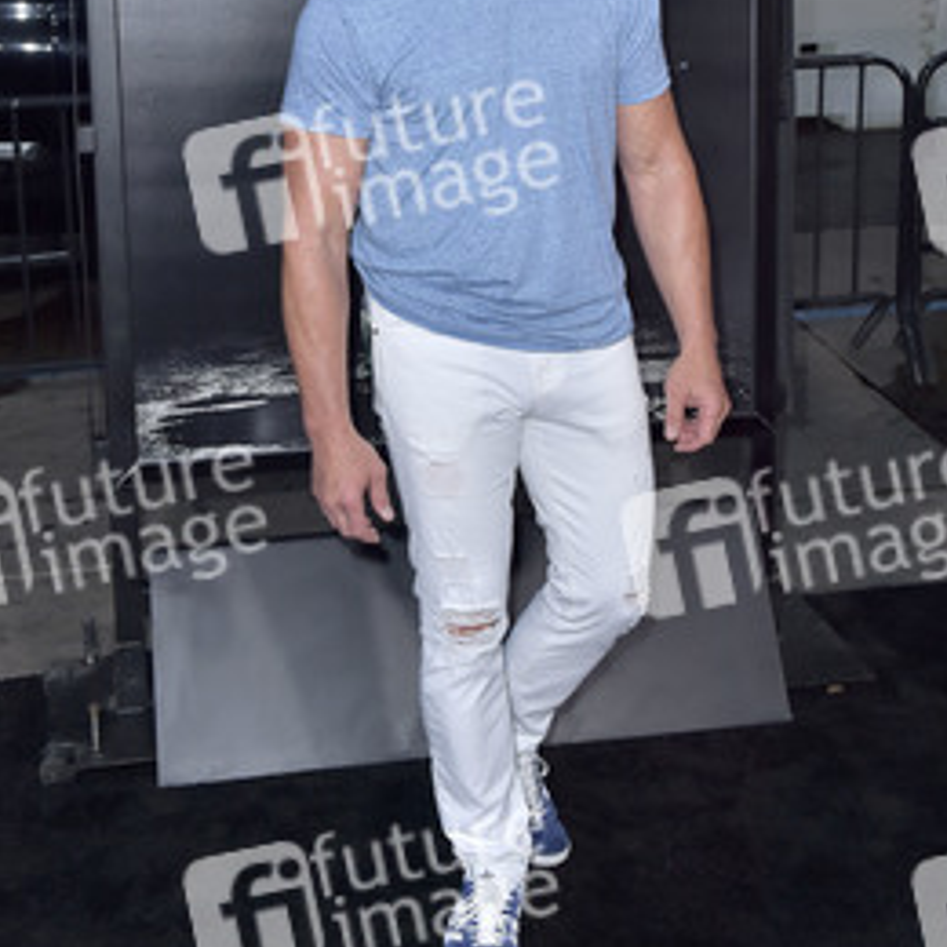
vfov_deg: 35.8
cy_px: 350
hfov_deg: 36.1
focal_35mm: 47
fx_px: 1455
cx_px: 479
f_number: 6.3
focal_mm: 36
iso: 640
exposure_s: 1/250
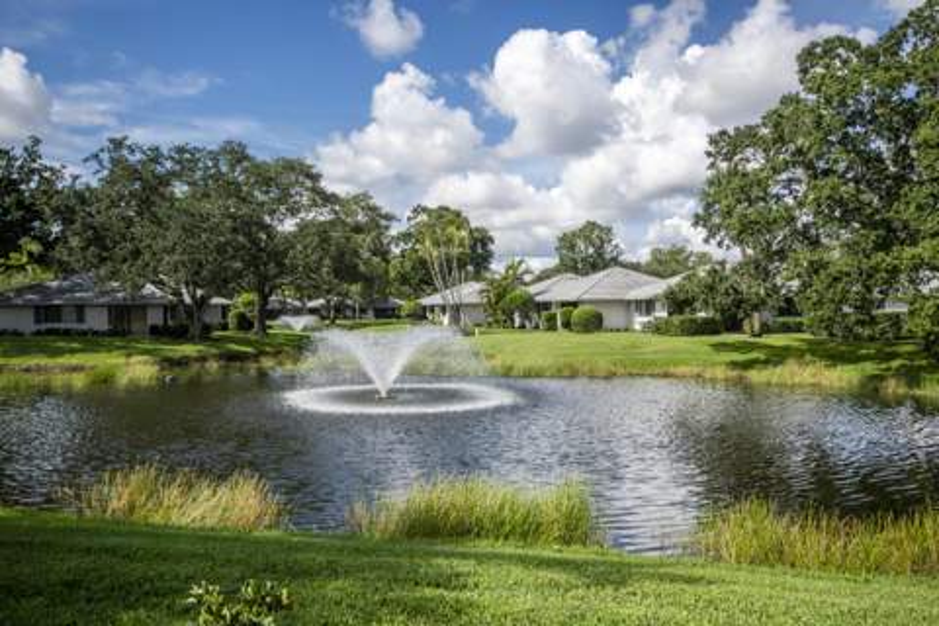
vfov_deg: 43.6
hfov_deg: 61.9
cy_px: 313
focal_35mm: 30
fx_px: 782
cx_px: 470
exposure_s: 1/320
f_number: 8
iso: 100
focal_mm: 20
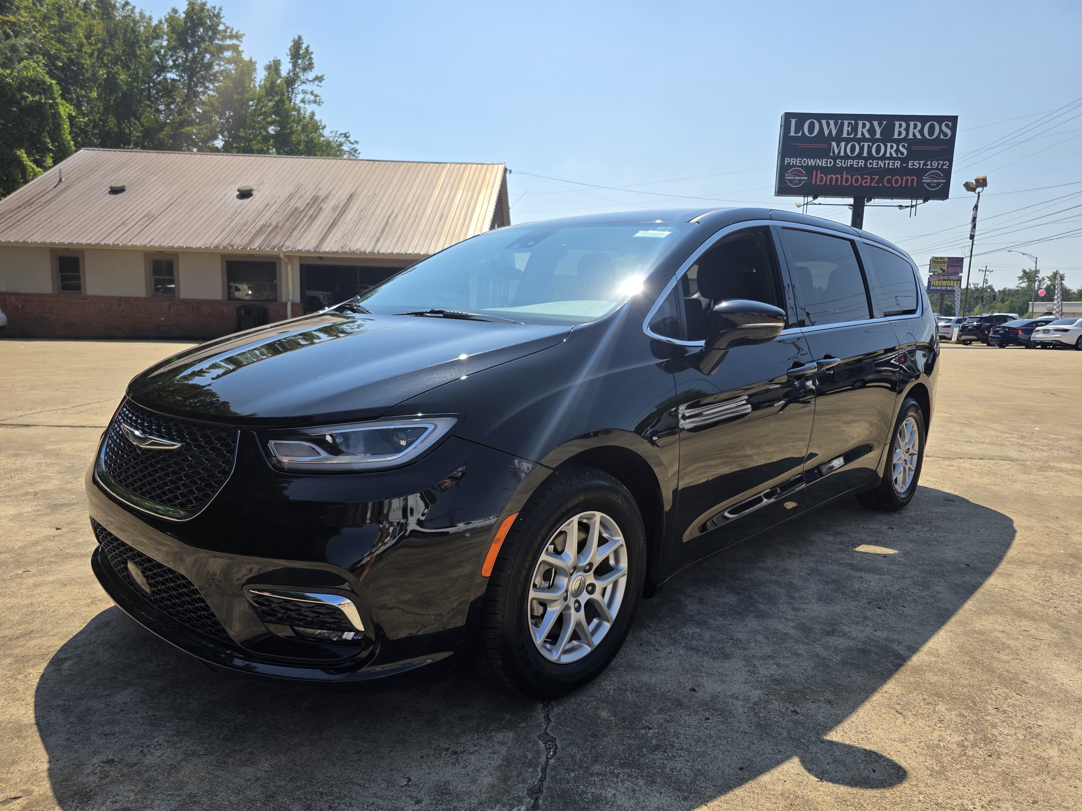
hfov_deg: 73.9
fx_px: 719
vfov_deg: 58.9
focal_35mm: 23
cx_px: 541
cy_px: 406
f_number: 1.7
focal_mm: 6.3
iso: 80
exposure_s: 1/6574
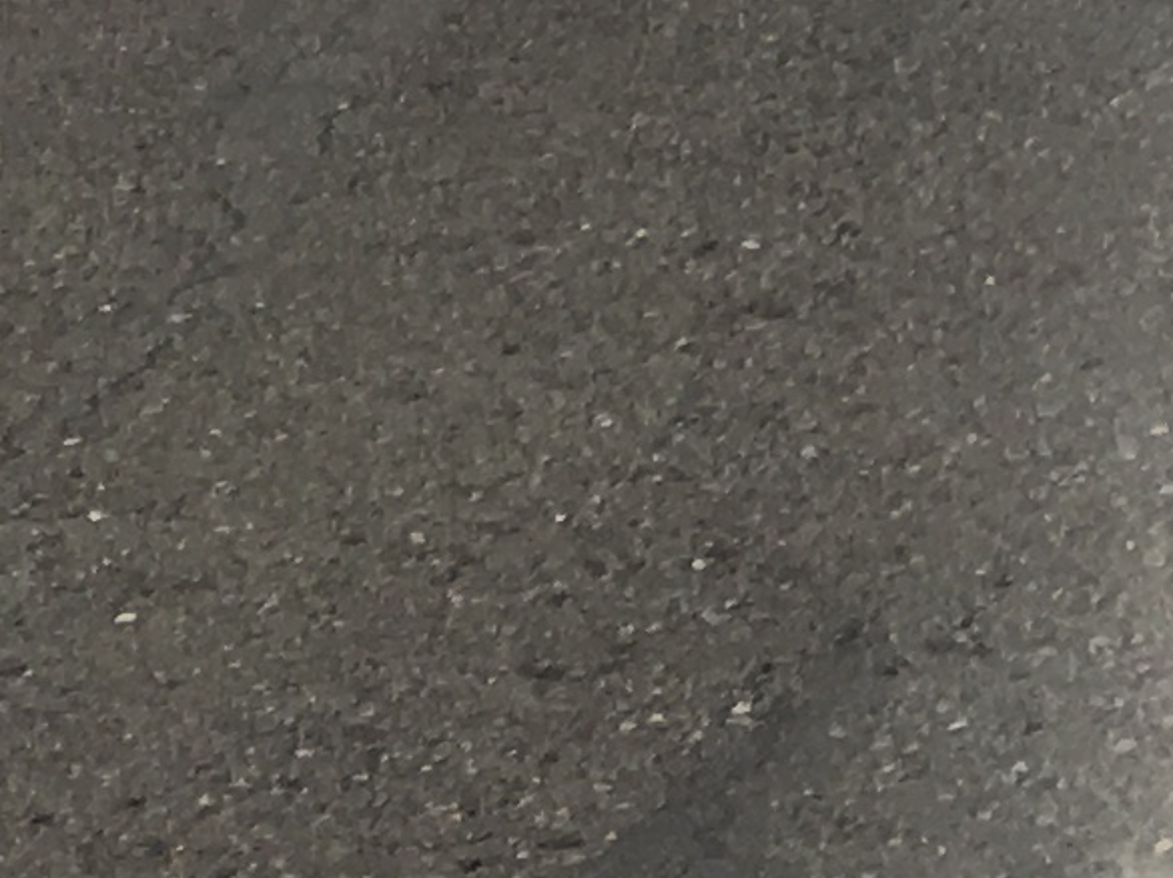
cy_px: -2043
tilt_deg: +7.6
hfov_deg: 9.5
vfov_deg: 6.5
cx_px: 1909
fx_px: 6773
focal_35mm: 200
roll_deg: -3.1
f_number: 2.2
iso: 25
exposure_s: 1/2404
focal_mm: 4.15
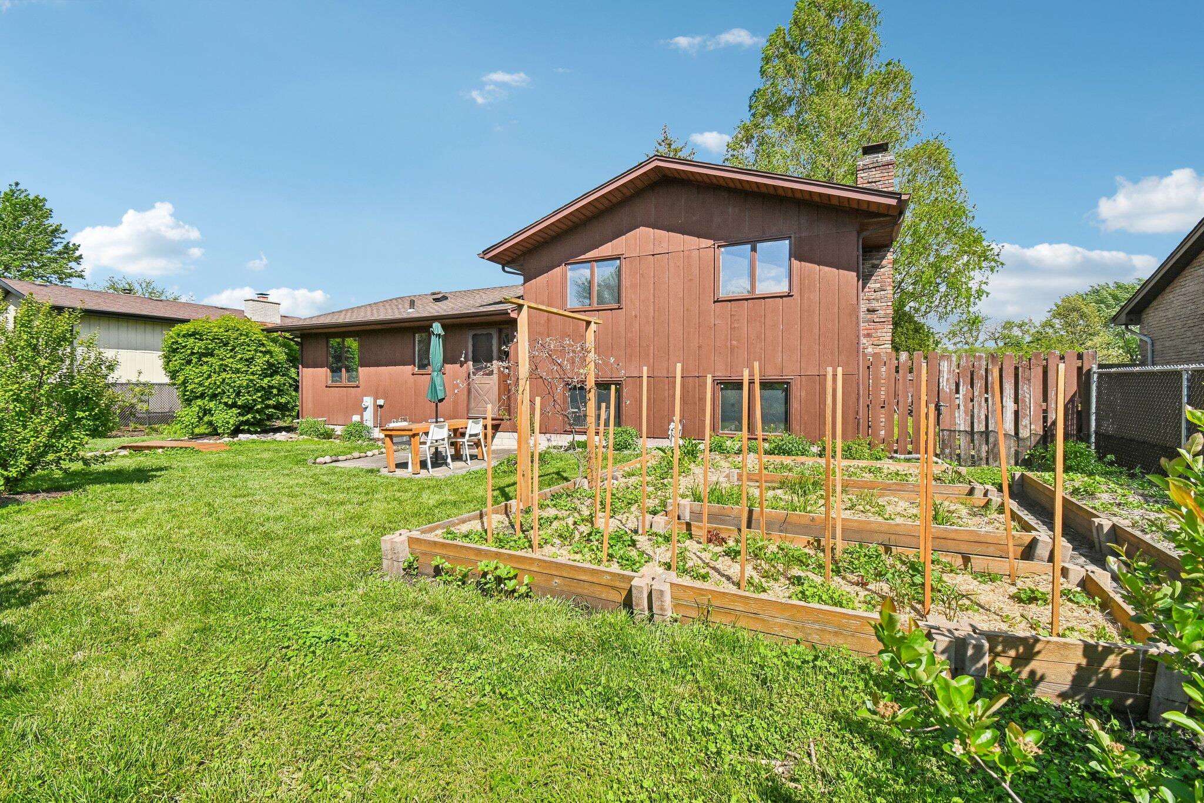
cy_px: 402
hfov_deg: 100.4
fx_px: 502
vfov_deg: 77.3
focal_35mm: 15
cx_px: 602
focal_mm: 10
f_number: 8
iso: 100
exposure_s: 1/320
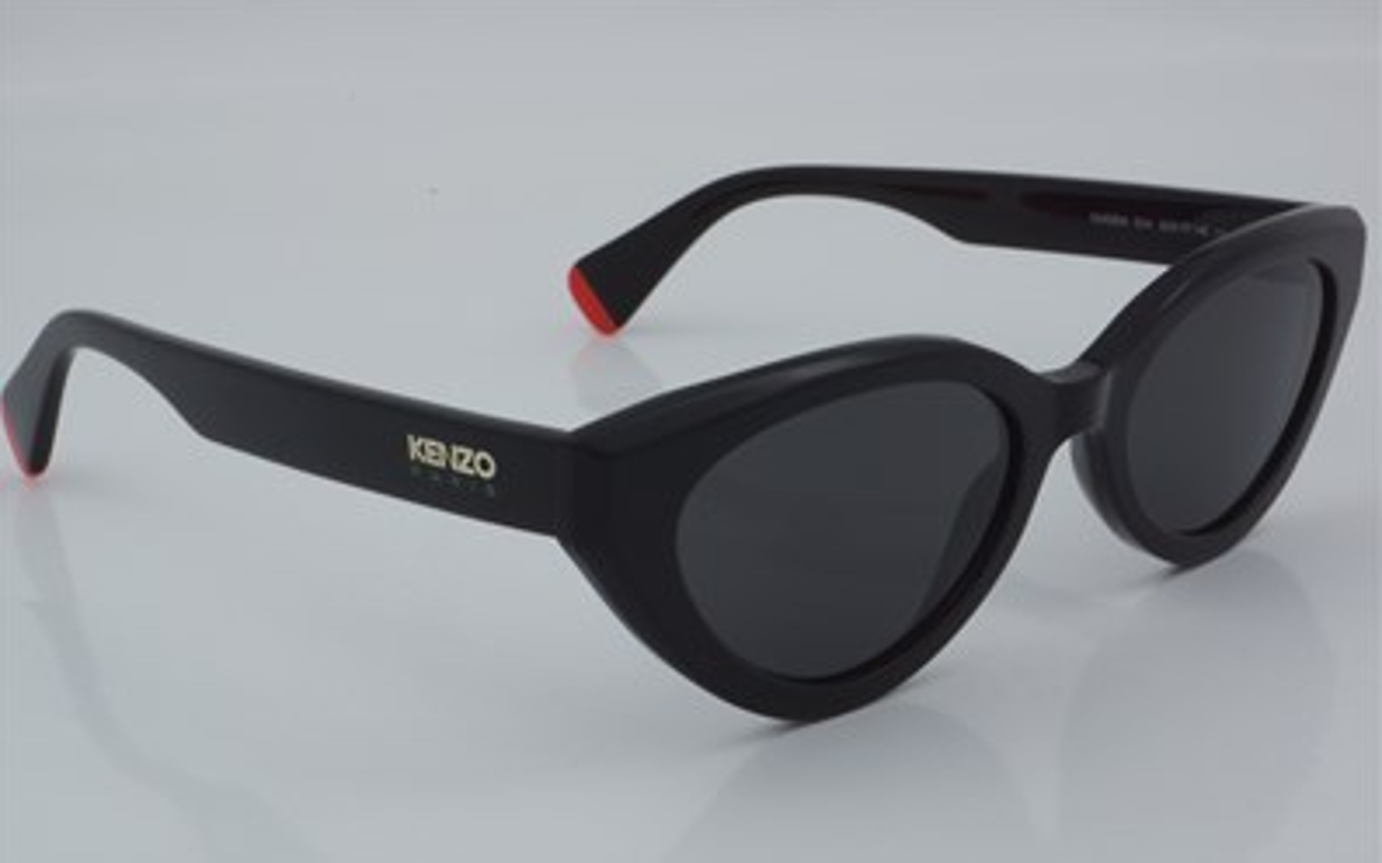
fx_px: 2900
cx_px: 689
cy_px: 452
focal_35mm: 77
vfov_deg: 16.9
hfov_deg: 26.8
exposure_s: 1/4
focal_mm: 50
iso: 100
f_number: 32
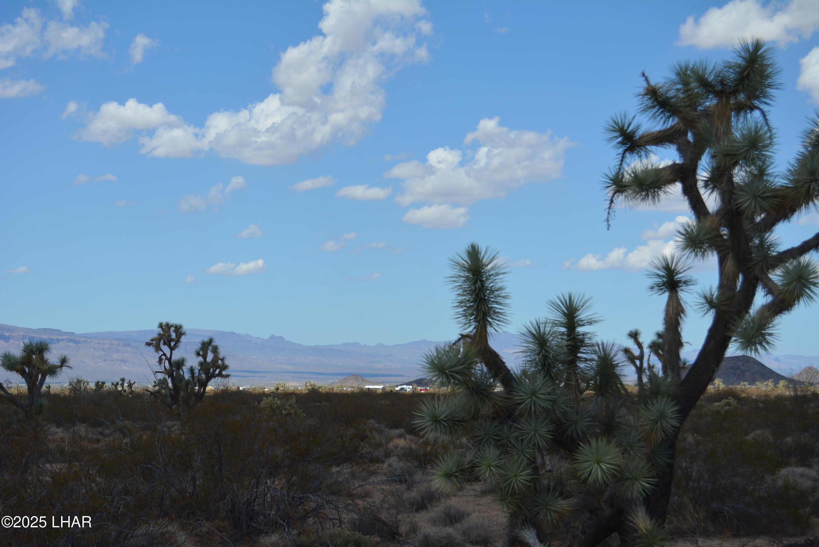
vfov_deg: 16.6
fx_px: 1878
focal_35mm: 82
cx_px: 410
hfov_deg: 24.6
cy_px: 274
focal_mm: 55
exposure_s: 1/2000
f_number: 7.1
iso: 400
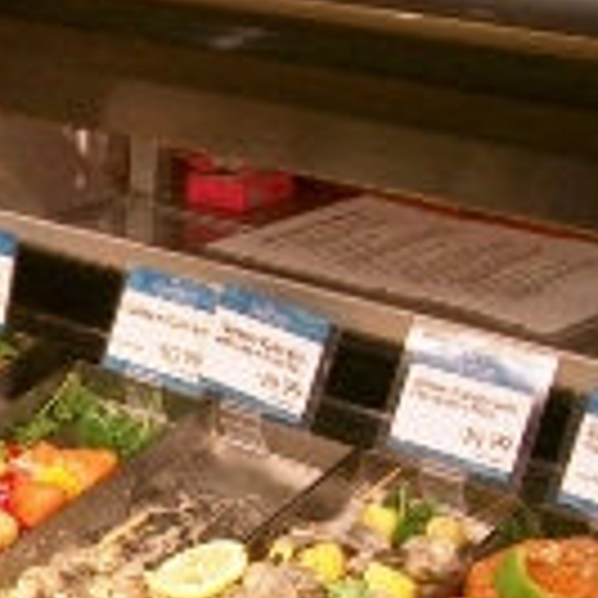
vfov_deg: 16.2
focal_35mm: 104
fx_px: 2033
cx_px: -297
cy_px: 674
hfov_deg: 15.5
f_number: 2.6
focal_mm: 5.8
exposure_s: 1/60
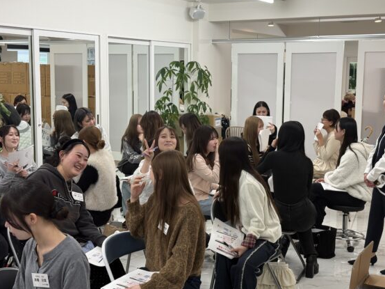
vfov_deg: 28.0
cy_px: 141
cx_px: 206
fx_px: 578
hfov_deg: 36.8
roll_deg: +0.3
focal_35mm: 52
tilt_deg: -5.6
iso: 80
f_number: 1.78
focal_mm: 6.76
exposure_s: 1/121
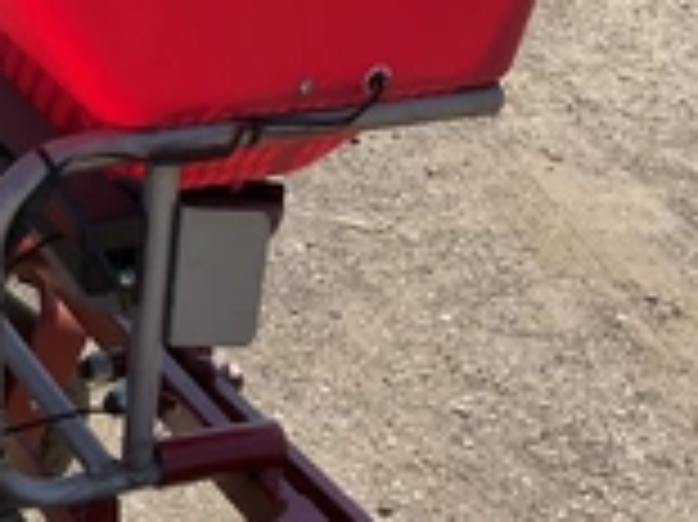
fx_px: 1511
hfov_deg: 24.7
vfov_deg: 18.6
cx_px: -18
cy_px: 616
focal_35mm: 75
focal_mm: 3
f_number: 1.8
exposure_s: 1/1311
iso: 25
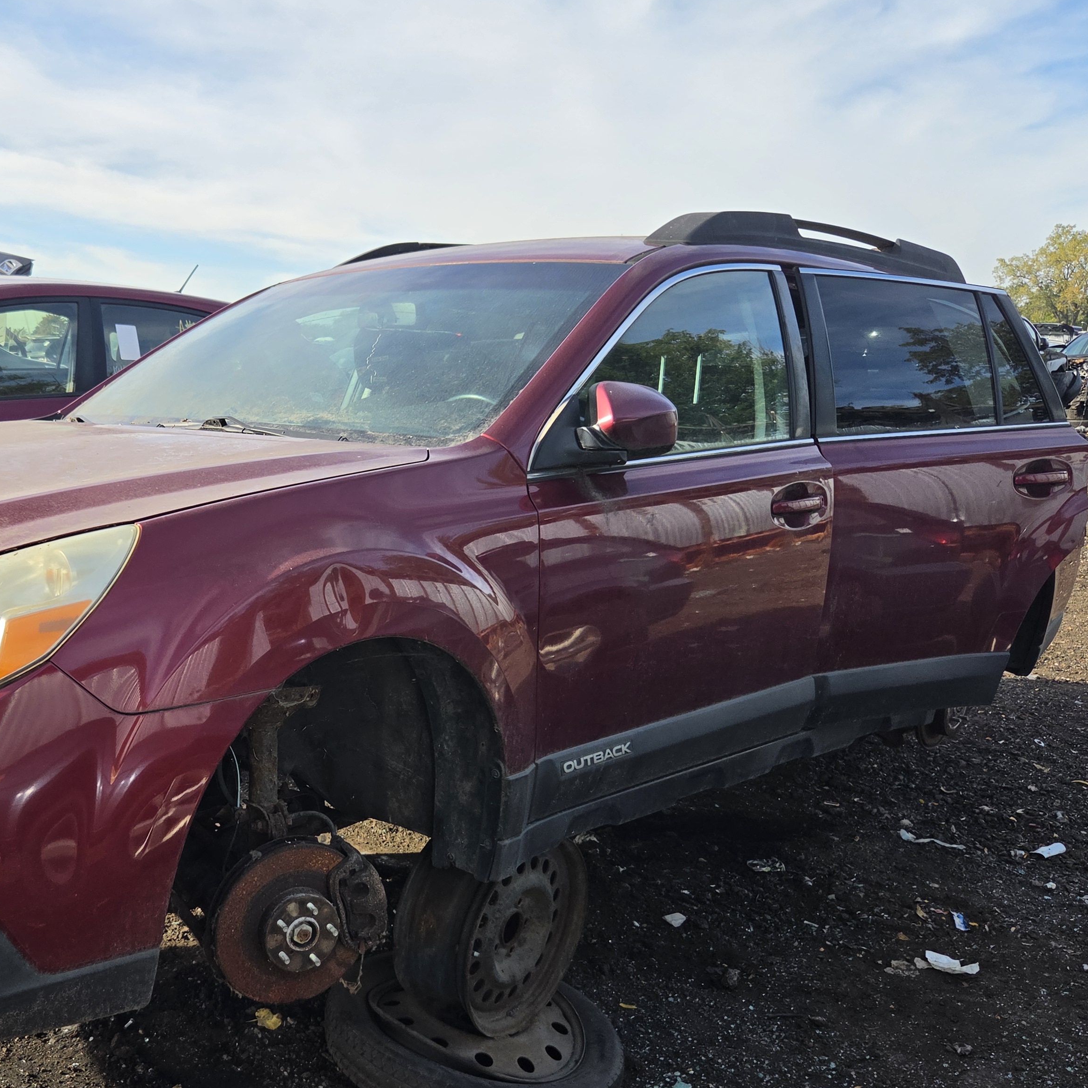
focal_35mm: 35
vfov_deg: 46.9
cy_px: 655
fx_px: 1245
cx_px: 317
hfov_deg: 46.1
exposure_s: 1/2782
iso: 80
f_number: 1.8
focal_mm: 5.4
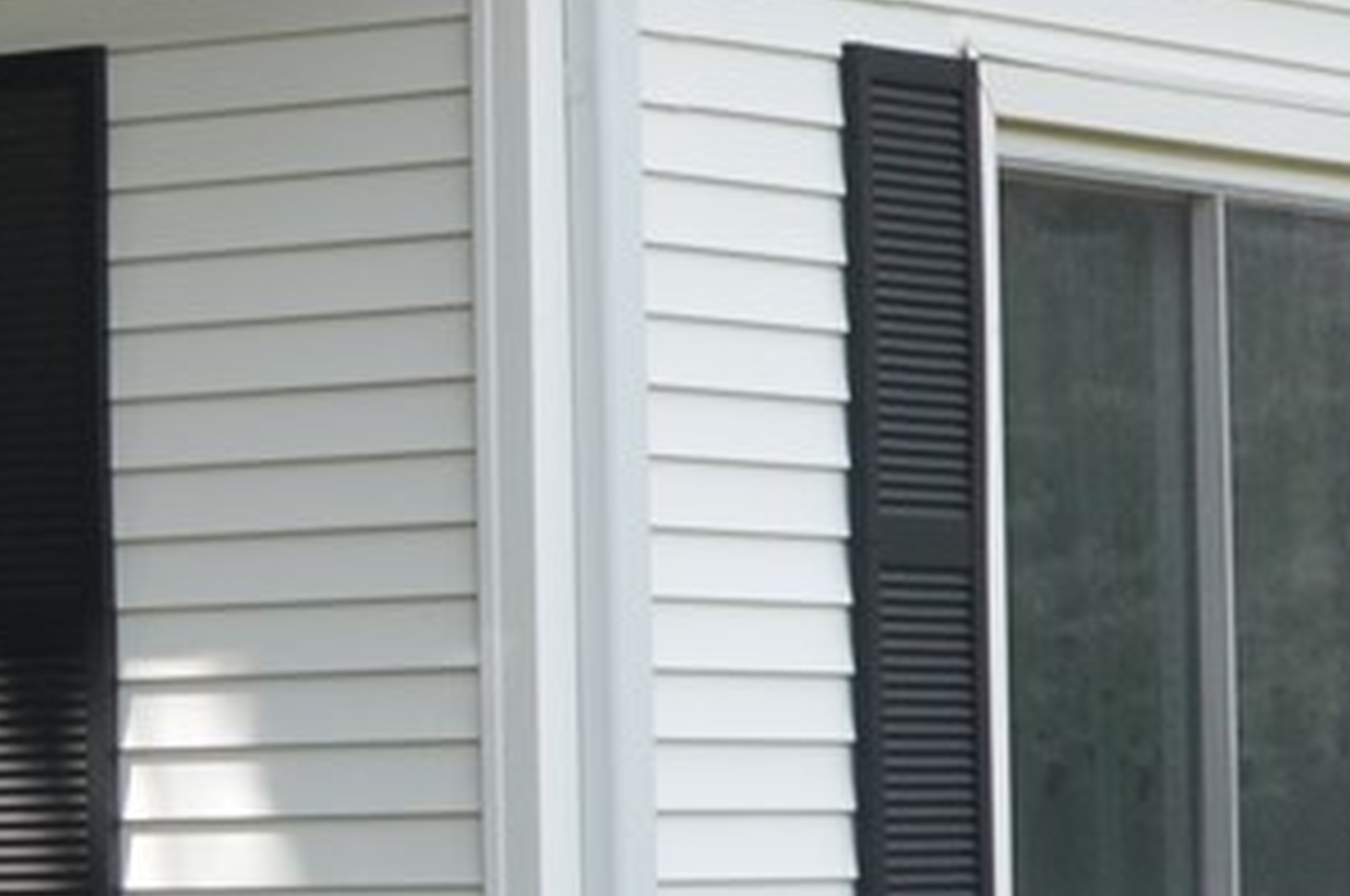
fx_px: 7338
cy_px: 671
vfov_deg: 7.0
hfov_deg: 10.3
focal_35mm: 196
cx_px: -389
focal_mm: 18
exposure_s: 1/200
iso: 100
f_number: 7.1
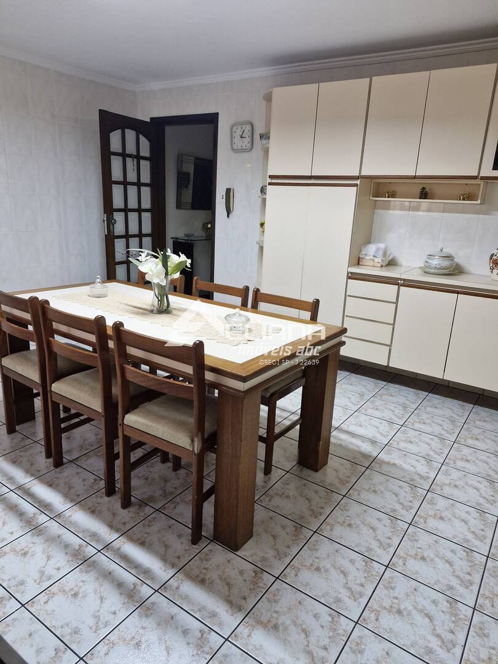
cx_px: 249
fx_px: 441
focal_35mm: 23
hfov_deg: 58.9
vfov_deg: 73.9
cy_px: 332
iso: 500
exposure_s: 1/120
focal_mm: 5.54
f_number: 1.8
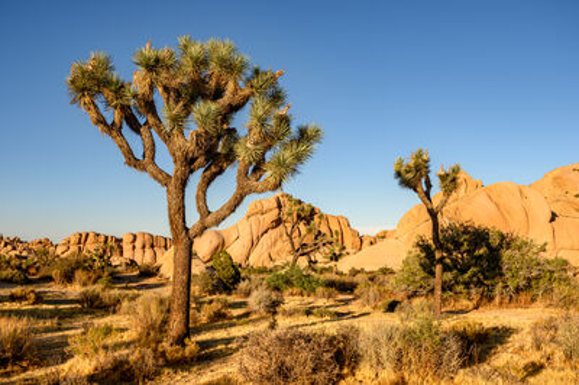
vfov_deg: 37.8
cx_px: 290
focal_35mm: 35
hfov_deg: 54.5
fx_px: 562
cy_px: 192
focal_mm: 35
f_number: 7.1
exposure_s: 1/400
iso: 100
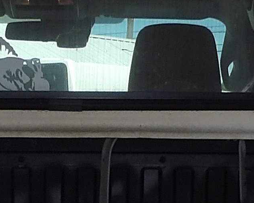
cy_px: 374
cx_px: 55
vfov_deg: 8.7
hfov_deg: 11.3
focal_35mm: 170
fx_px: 1278
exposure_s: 1/167
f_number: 3.2
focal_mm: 4.3
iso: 100
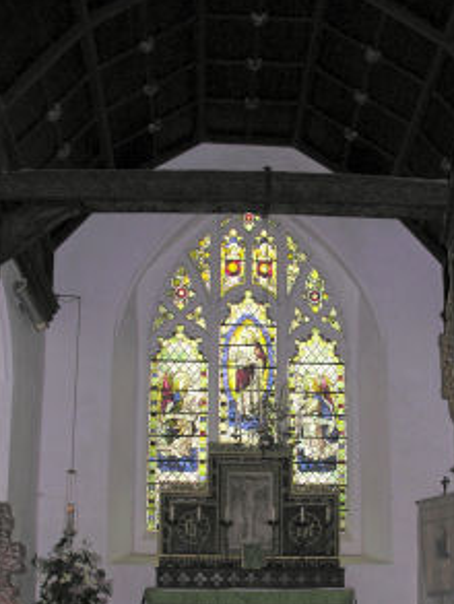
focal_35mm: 55
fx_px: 961
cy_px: 431
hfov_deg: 26.6
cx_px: 255
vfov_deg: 34.4
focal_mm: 8.9
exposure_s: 1/60.1
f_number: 2.8
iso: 69
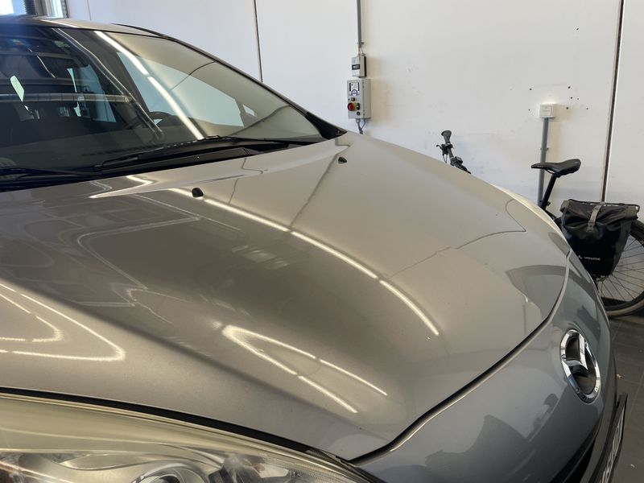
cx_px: 322
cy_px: 242
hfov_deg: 67.3
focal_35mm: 26
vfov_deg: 53.1
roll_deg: +3.3
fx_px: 484
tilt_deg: -16.2
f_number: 1.6
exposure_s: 1/100
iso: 40
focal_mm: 4.2
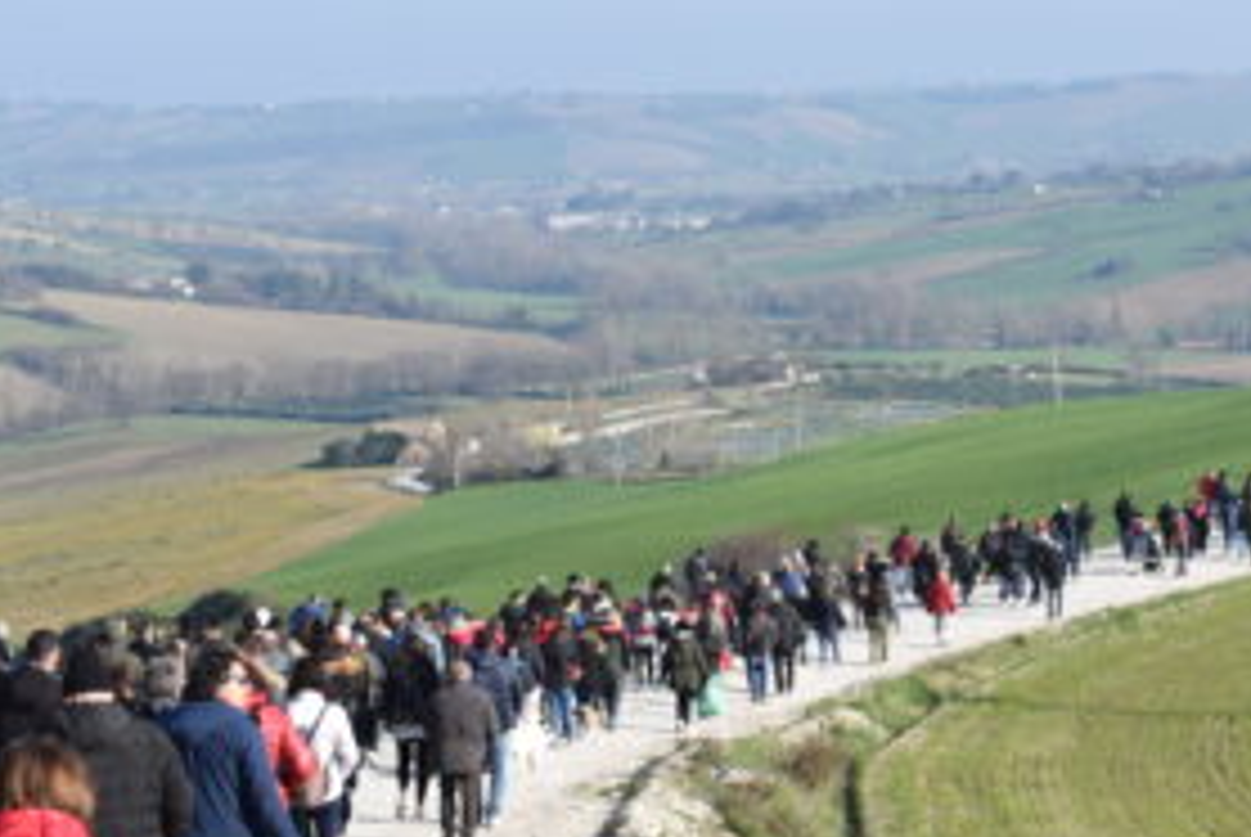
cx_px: 1269
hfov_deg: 19.5
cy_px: 392
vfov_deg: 13.6
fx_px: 3522
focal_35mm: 101
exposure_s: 1/250
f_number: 8
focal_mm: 27
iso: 100
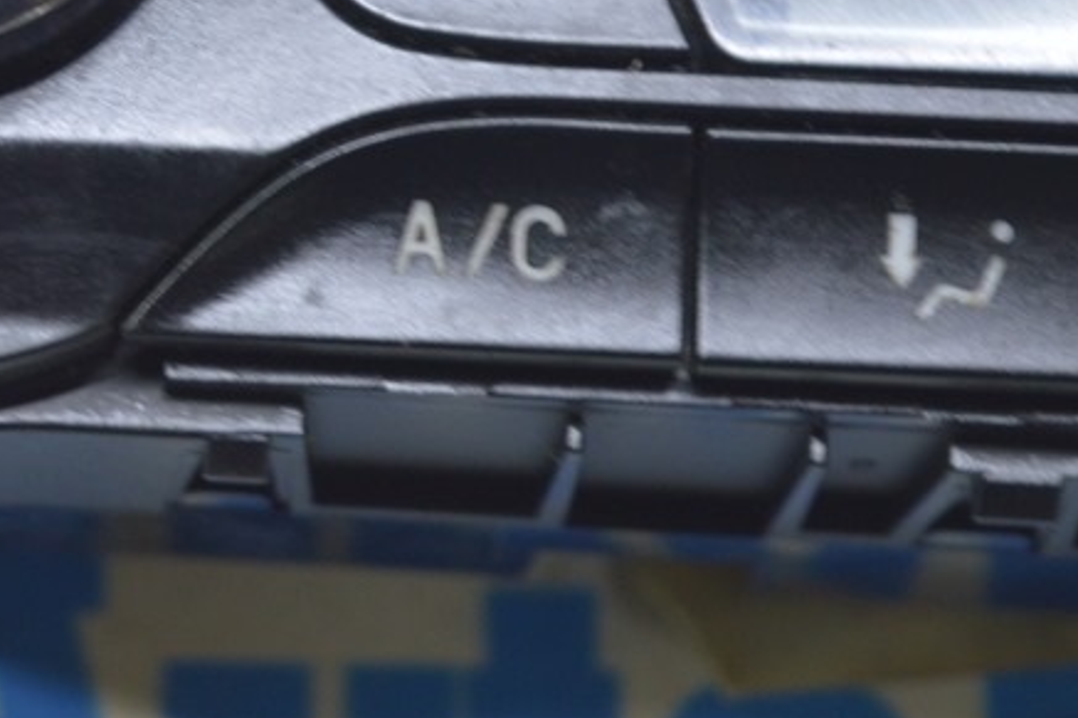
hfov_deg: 10.5
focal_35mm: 193
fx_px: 5782
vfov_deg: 7.1
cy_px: -28
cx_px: -178
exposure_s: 1/20
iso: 400
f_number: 5.6
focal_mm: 55
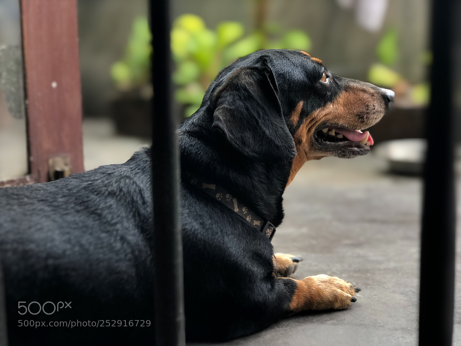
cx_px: 230
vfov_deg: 25.7
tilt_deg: -12.3
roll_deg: +1.0
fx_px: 759
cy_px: 173
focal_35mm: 57
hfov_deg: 33.8
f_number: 2.8
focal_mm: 6.6
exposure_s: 1/50
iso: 64
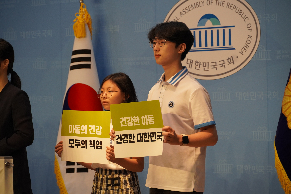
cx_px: 146
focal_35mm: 150
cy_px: 97
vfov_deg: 9.1
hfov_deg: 13.7
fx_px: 1212
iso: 800
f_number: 5.6
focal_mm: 100
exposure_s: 1/160
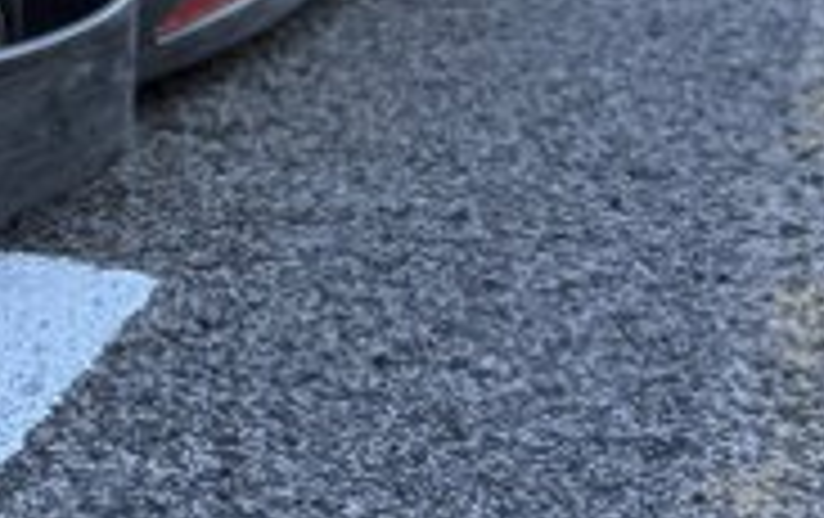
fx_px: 2497
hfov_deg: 17.6
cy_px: -230
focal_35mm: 111
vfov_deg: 11.4
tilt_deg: -8.6
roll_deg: -0.4
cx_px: -252
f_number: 1.78
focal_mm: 6.76
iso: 100
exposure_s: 1/1553
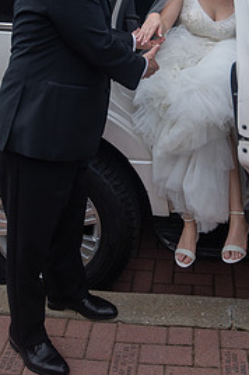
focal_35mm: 52
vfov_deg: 36.9
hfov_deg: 25.8
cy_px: 76
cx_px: 156
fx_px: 541
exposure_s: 1/1250
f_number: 4
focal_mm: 31
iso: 400
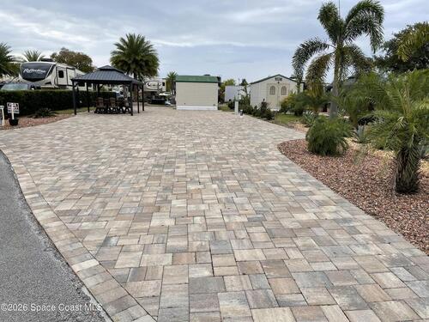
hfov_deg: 67.3
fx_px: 322
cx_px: 214
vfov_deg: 53.1
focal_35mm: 26
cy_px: 161
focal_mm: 5.1
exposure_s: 1/1976
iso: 32
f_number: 1.6
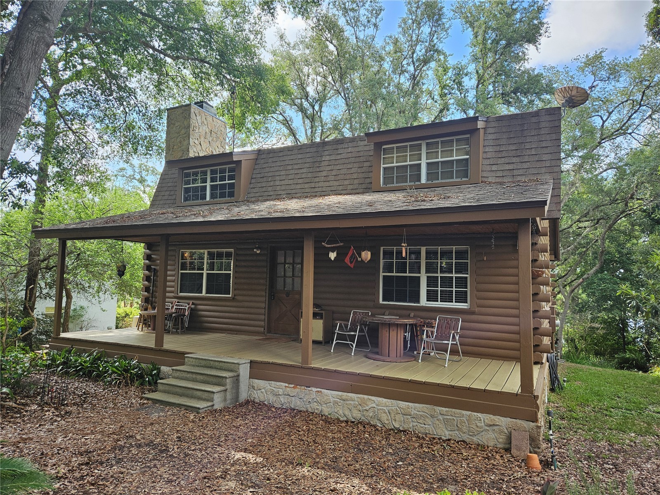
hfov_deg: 73.9
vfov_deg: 58.9
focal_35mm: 23
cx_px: 330
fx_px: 439
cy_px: 248
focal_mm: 5.4
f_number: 1.8
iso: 40
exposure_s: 1/458
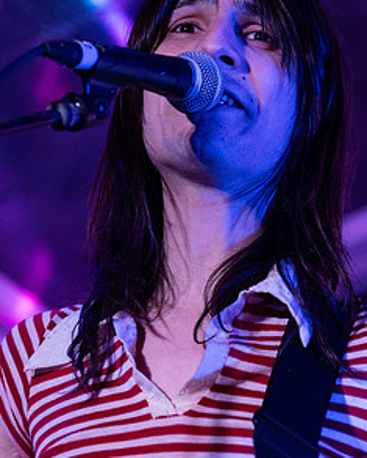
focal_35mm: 155
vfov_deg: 12.4
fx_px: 2101
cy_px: 104
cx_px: 271
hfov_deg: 10.0
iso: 2000
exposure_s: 1/250
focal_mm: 70
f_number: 3.5
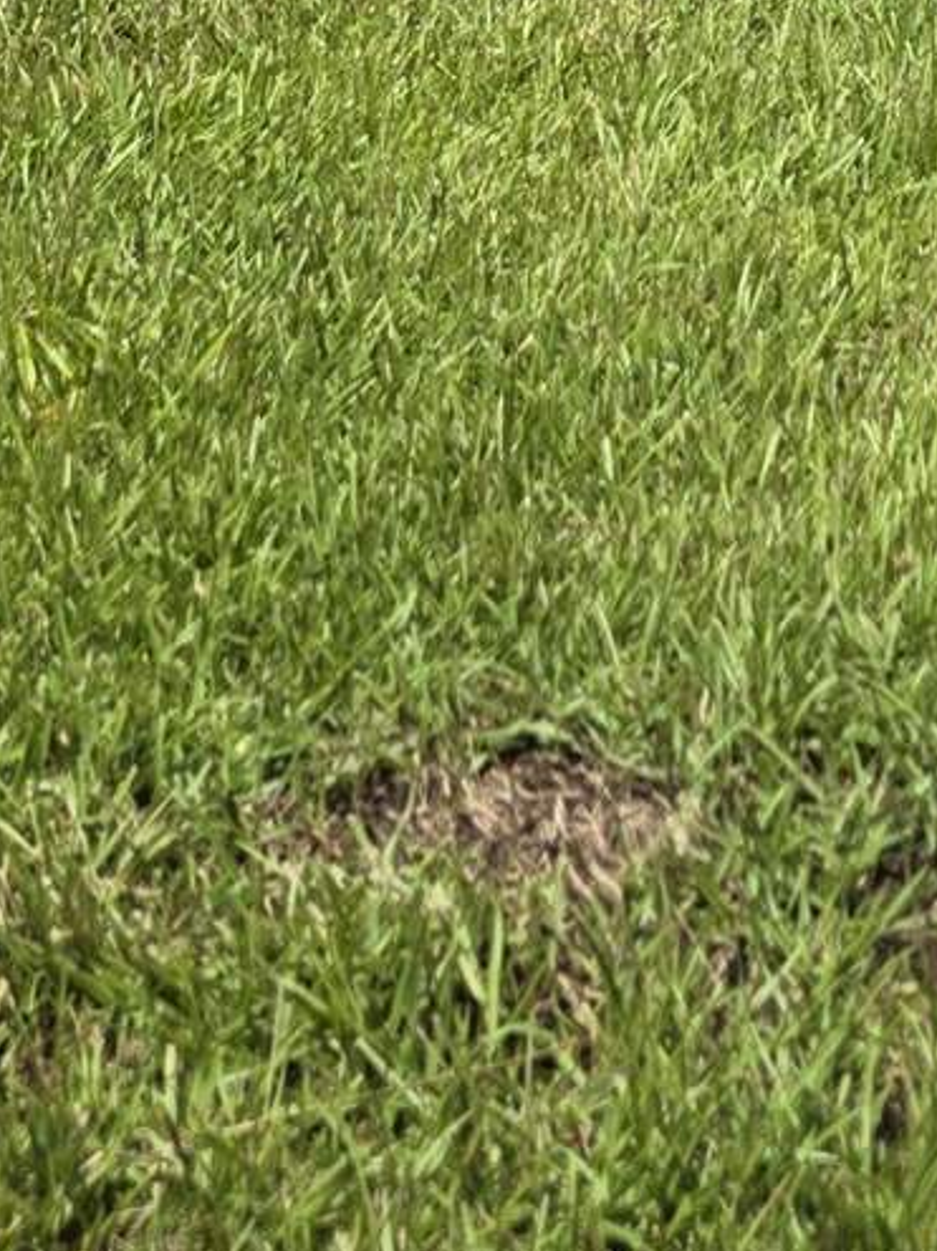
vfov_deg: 14.5
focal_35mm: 107
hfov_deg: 13.7
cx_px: 801
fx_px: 3863
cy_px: -1400
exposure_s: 1/7944
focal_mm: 6.3
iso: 80
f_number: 1.7
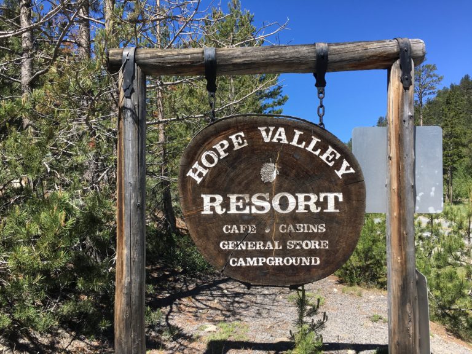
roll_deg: +1.7
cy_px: 177
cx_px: 236
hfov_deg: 61.7
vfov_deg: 48.2
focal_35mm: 29
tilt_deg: +3.1
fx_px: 395
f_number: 2.2
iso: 25
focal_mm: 4.15
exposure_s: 1/962
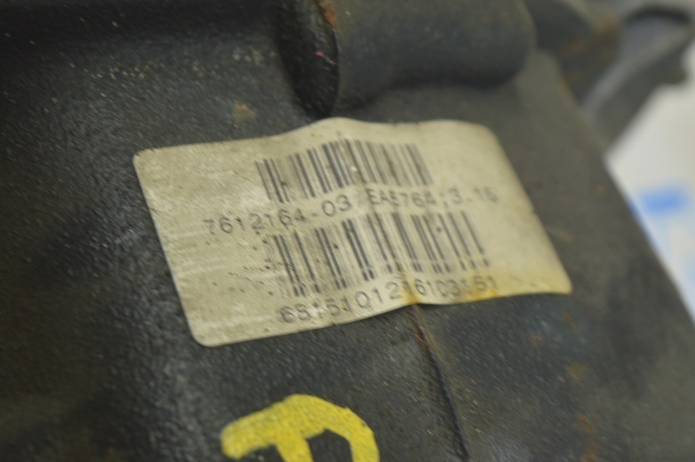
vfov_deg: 16.5
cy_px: 231
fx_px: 1591
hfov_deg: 24.6
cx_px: 348
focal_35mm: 82
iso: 400
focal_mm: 55
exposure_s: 1/20
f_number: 5.6
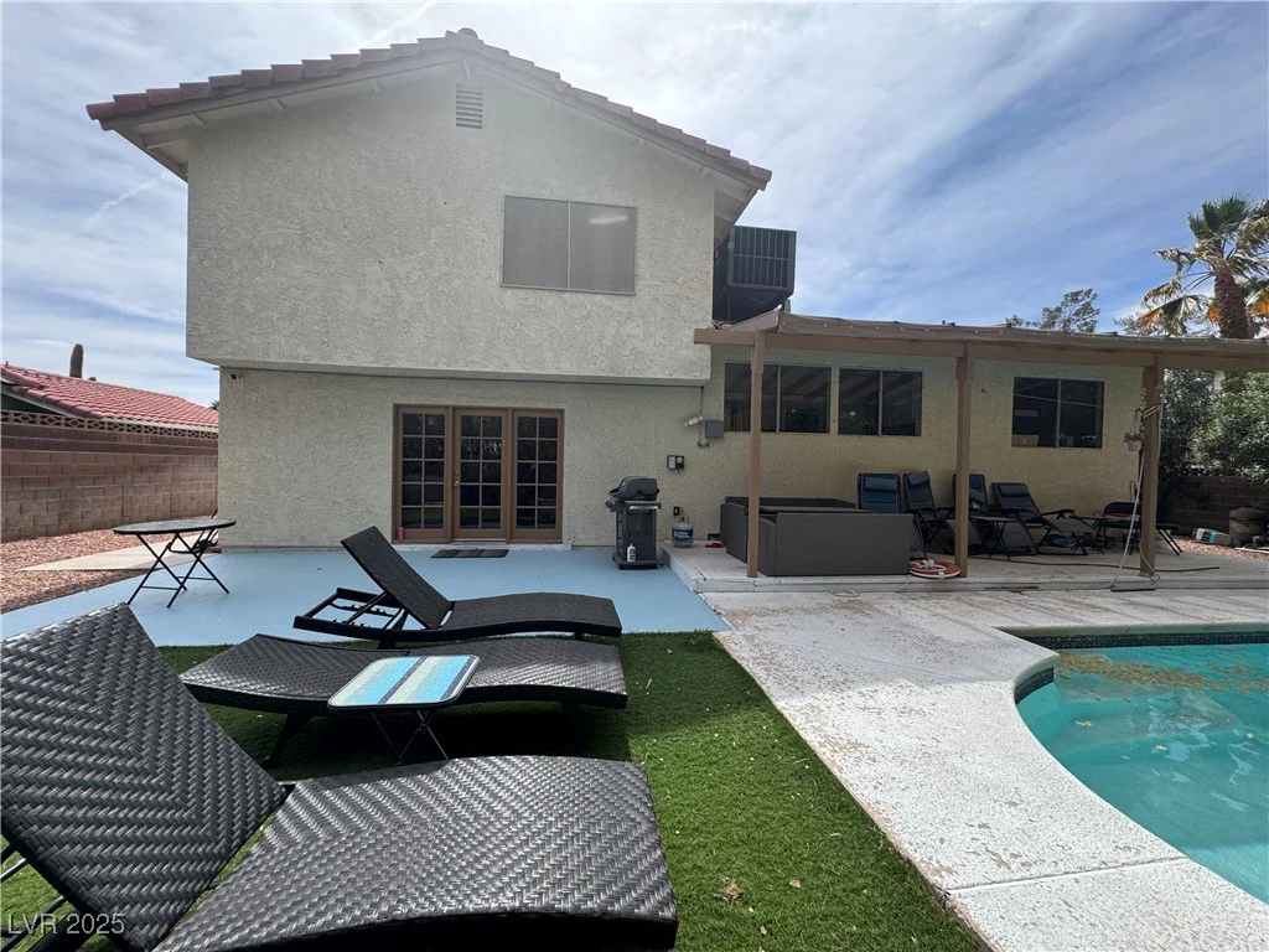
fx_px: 513
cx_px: 634
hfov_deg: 102.1
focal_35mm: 14
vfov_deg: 85.7
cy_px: 476
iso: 50
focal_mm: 2.22
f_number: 2.2
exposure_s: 1/1094
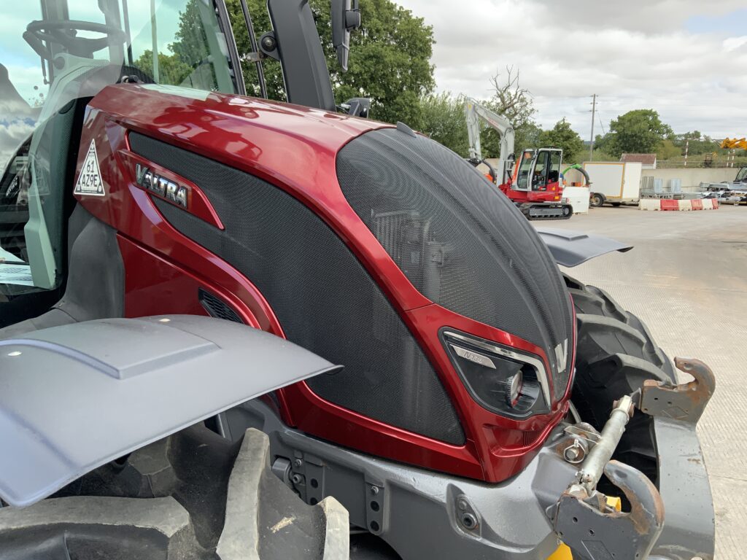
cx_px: 374
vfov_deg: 48.2
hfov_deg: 61.7
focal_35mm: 29
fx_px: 626
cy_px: 280
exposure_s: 1/338
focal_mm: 3
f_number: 1.8
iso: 16
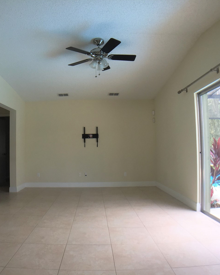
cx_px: 90
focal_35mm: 38
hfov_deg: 39.0
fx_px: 309
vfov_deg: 47.9
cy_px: 138
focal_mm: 4.15
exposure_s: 1/120
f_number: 2.2
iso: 50
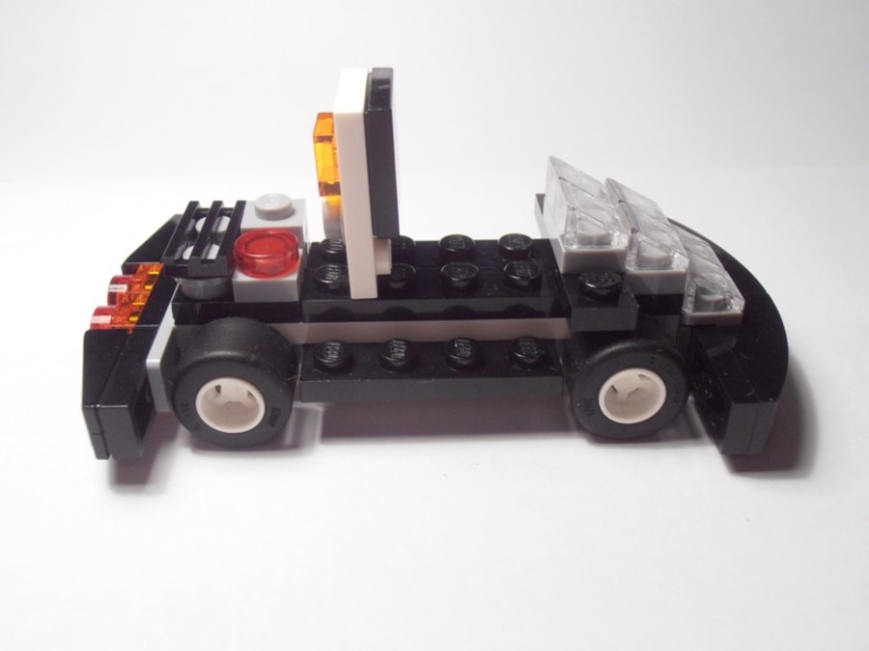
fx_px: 929
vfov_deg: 38.7
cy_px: 326
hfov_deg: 50.1
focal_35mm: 37
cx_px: 434
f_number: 3.9
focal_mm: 6.61
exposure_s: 1/40
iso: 125
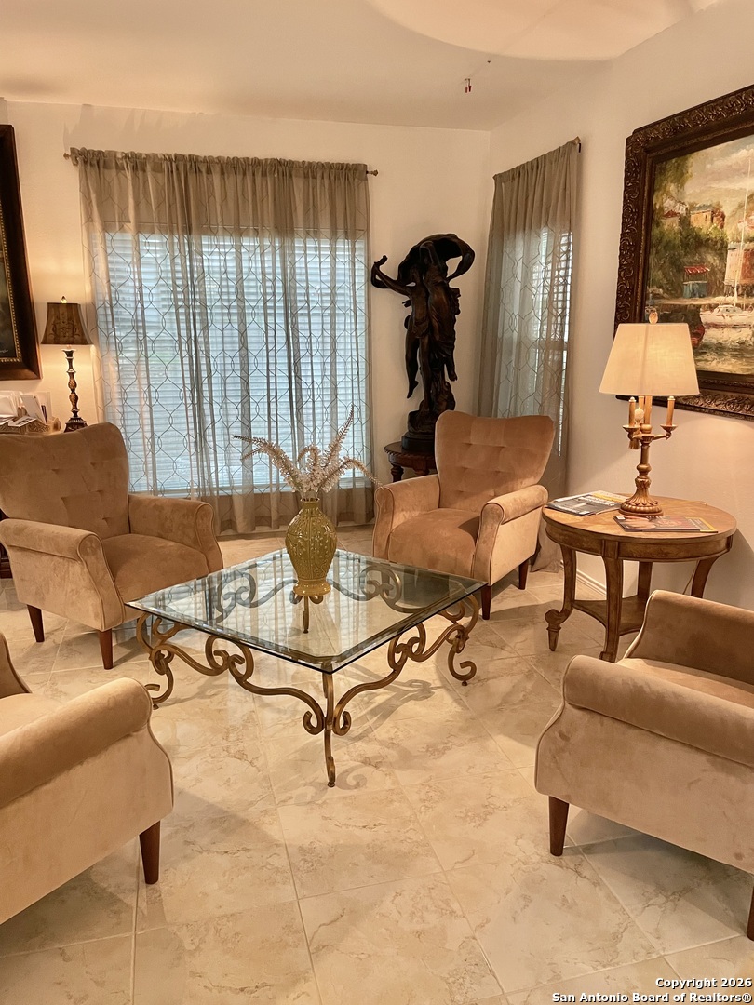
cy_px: 502
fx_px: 755
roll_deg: +0.9
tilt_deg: -13.4
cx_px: 377
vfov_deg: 67.3
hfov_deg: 53.1
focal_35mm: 26
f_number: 1.6
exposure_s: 1/60
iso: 500
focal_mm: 4.2
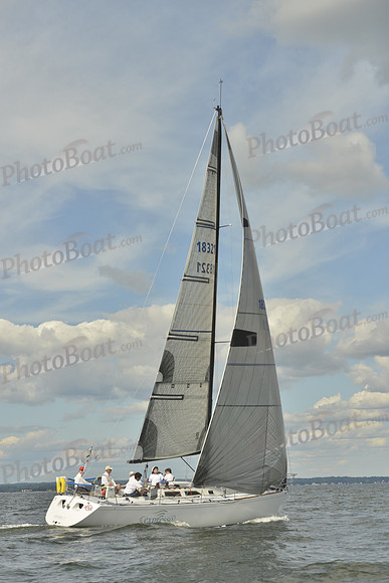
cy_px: 292
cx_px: 194
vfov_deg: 28.8
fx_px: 1134
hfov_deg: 19.5
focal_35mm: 70
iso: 200
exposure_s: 1/1000
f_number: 8
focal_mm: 70
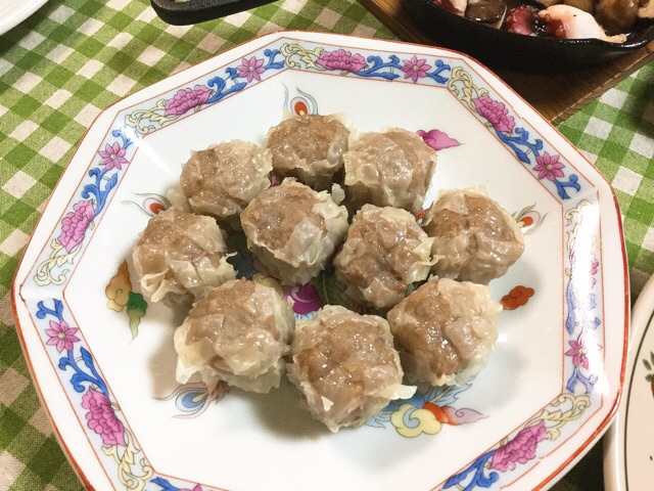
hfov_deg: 58.4
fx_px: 586
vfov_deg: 45.4
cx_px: 327
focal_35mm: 31
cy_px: 246
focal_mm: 3.3
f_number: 2.4
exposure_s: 1/30
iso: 125
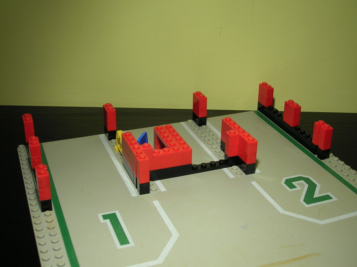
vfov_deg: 31.5
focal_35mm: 46
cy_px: 134
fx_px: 474
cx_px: 178
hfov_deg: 41.3
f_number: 3.2
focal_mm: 7.7
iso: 50
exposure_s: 1/17
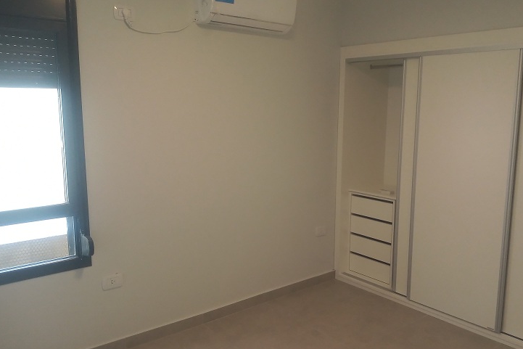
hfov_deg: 73.4
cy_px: 179
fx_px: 349
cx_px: 295
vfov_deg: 53.1
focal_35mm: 24
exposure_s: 1/50
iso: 263
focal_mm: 3.54
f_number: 2
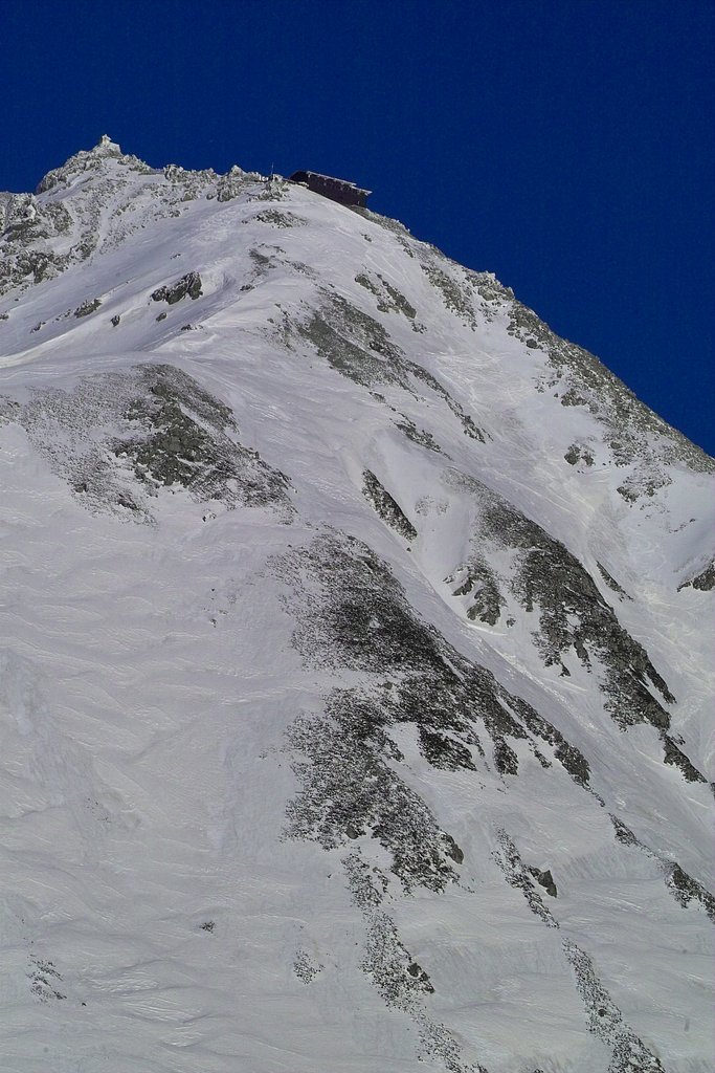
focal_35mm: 255
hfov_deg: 5.4
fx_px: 7594
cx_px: 358
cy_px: 536
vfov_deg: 8.1
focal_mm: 150
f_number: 8
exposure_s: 1/2000
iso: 100
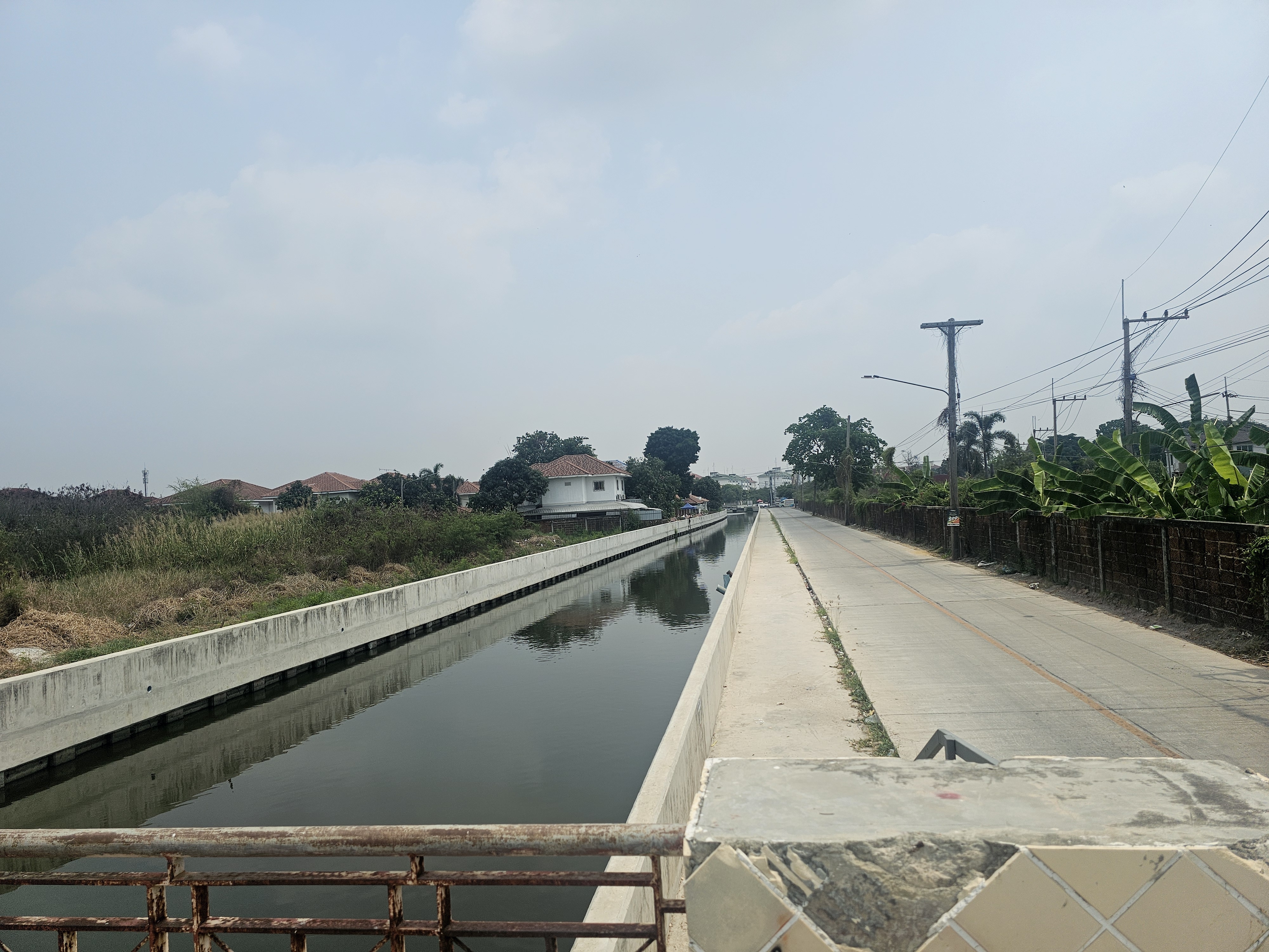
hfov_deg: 73.9
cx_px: 634
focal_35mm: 23
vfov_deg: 58.9
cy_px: 476
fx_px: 843
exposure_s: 1/1989
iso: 10
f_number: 1.7
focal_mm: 6.3
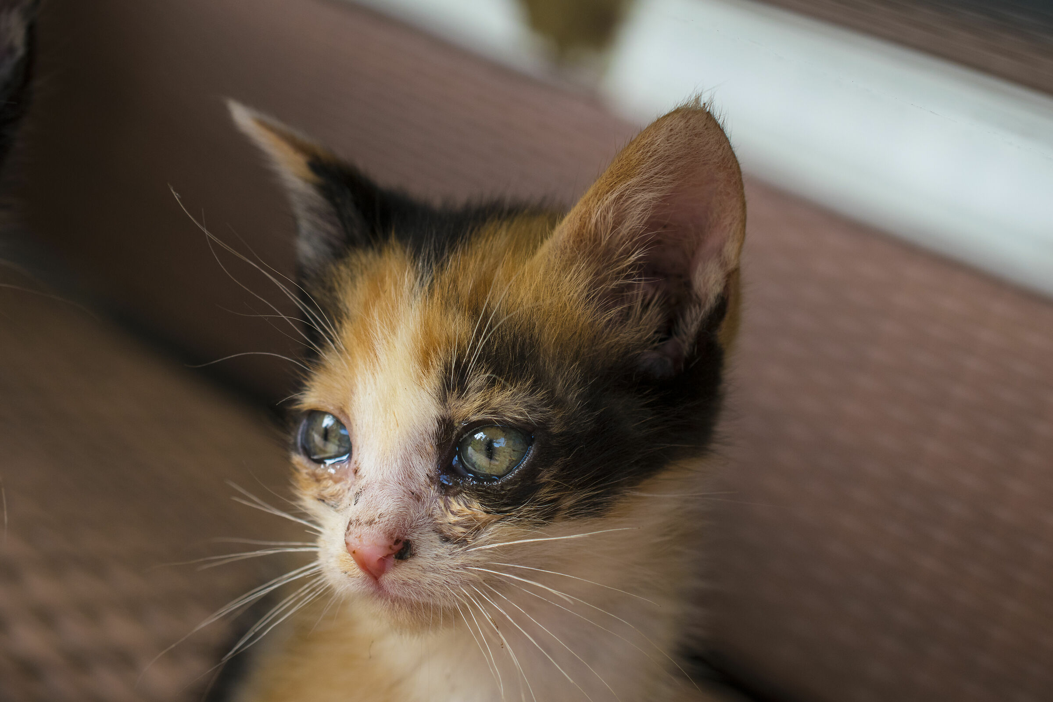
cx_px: 526
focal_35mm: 60
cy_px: 351
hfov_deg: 33.4
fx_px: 1755
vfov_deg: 22.6
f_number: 6.3
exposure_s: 1/250
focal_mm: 40
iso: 400
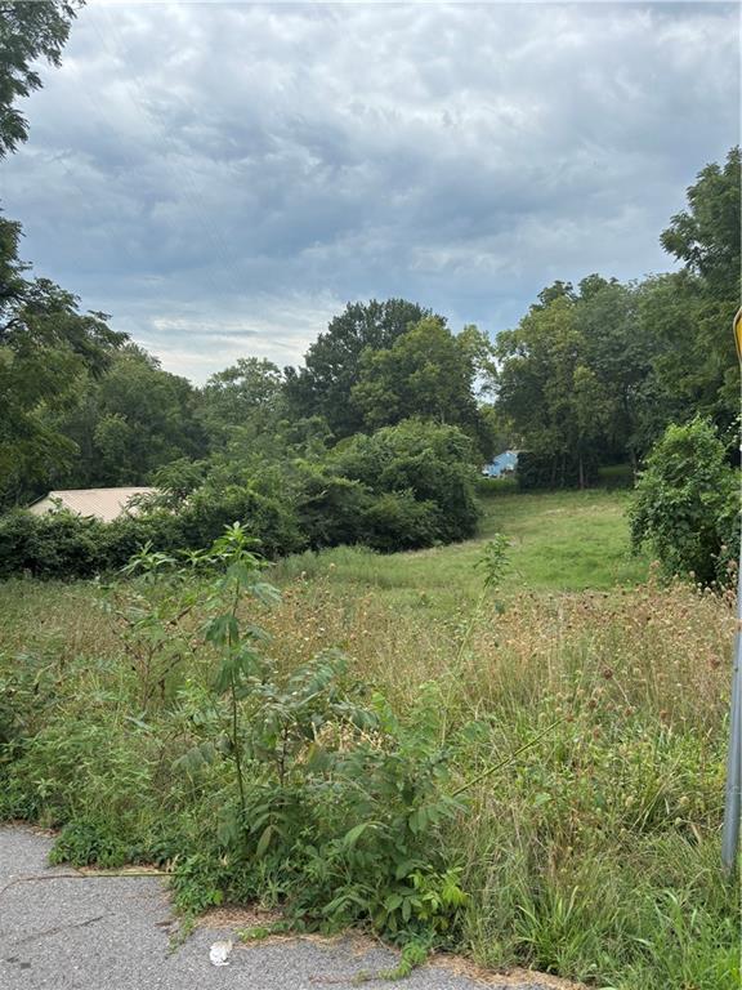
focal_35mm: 26
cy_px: 495
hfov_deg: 53.1
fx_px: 743
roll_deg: +0.2
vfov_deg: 67.3
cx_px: 371
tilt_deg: -3.7
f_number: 1.6
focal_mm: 5.96
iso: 50
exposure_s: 1/1783
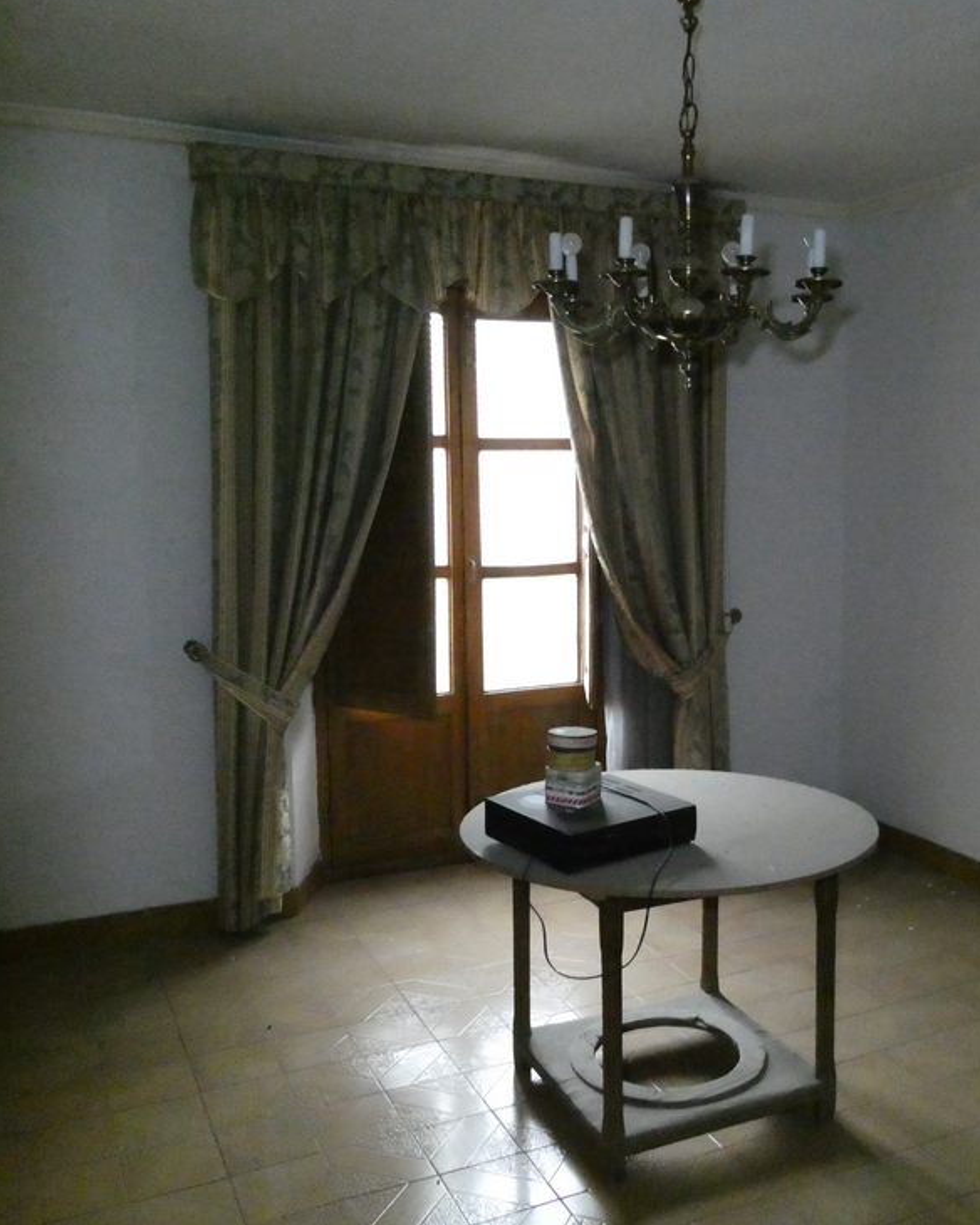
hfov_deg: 44.1
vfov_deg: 54.2
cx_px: 633
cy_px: 612
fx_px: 1196
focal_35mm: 33
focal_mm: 4.3
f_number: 3.3
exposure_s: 1/60
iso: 3200
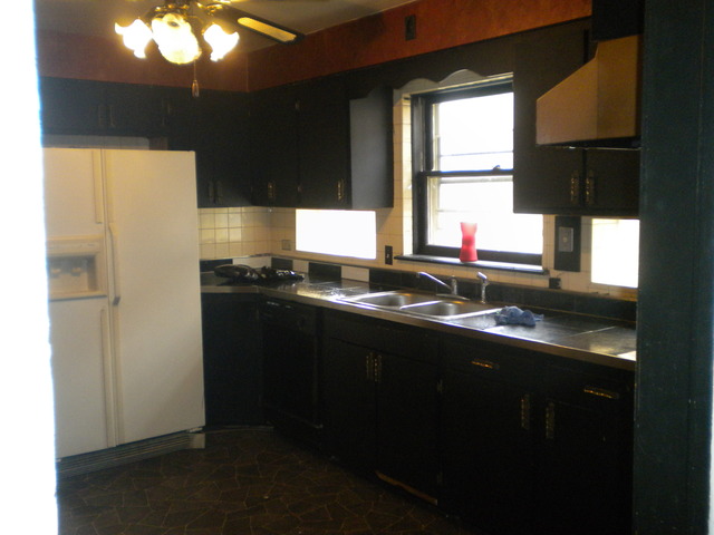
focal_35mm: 35
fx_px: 722
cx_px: 357
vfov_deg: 40.7
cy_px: 268
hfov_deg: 52.6
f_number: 3.1
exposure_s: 1/44.4
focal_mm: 6.3
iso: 363
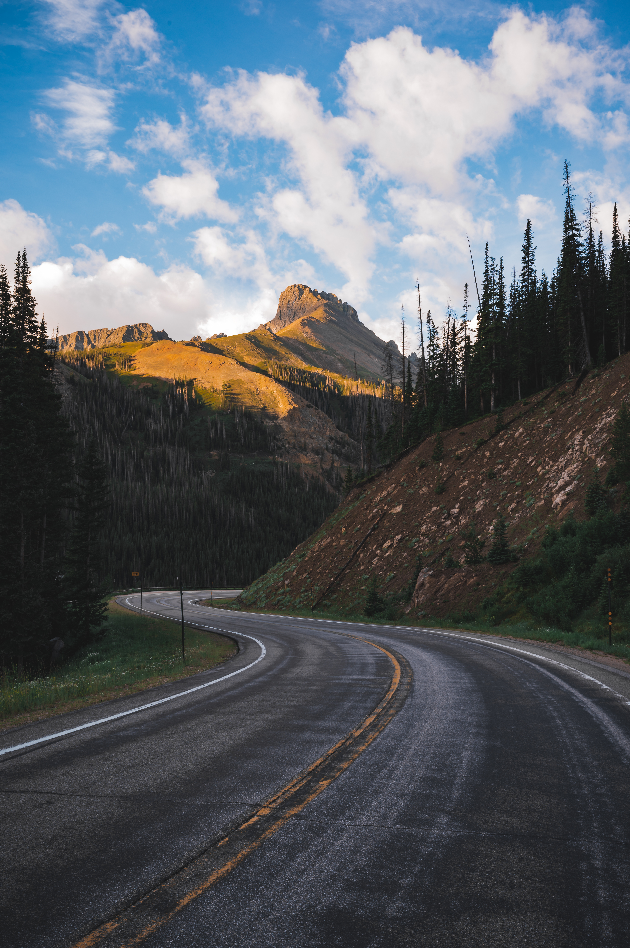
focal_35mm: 35
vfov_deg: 54.5
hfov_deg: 37.8
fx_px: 920
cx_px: 315
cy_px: 474
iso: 100
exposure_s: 1/10
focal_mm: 35
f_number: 16
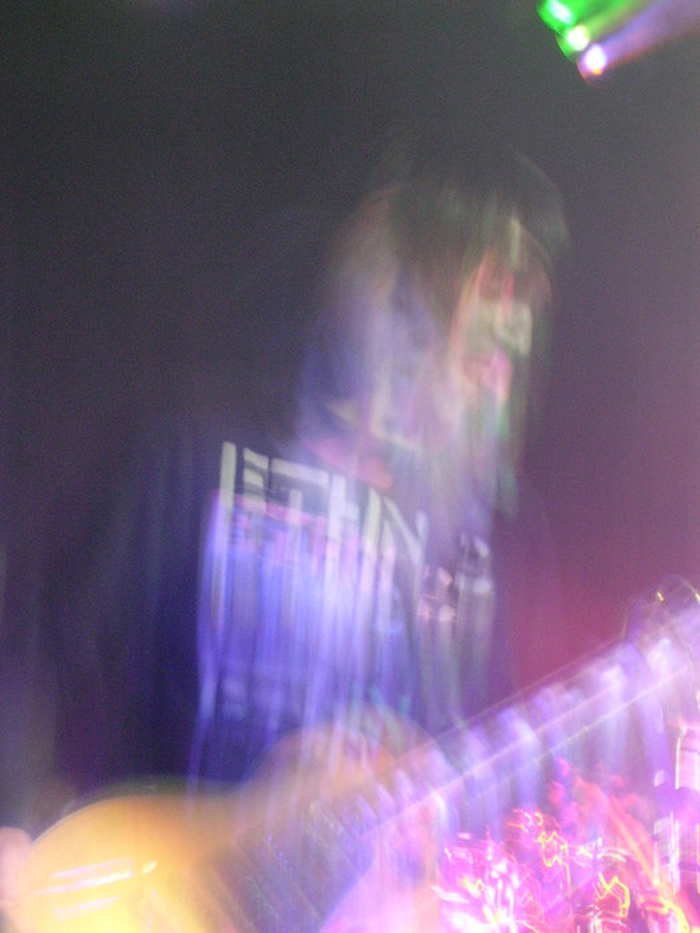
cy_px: 466
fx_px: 3101
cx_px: 350
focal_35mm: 115
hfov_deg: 12.9
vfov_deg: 17.1
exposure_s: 1.2
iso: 400
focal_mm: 17.4
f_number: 4.9
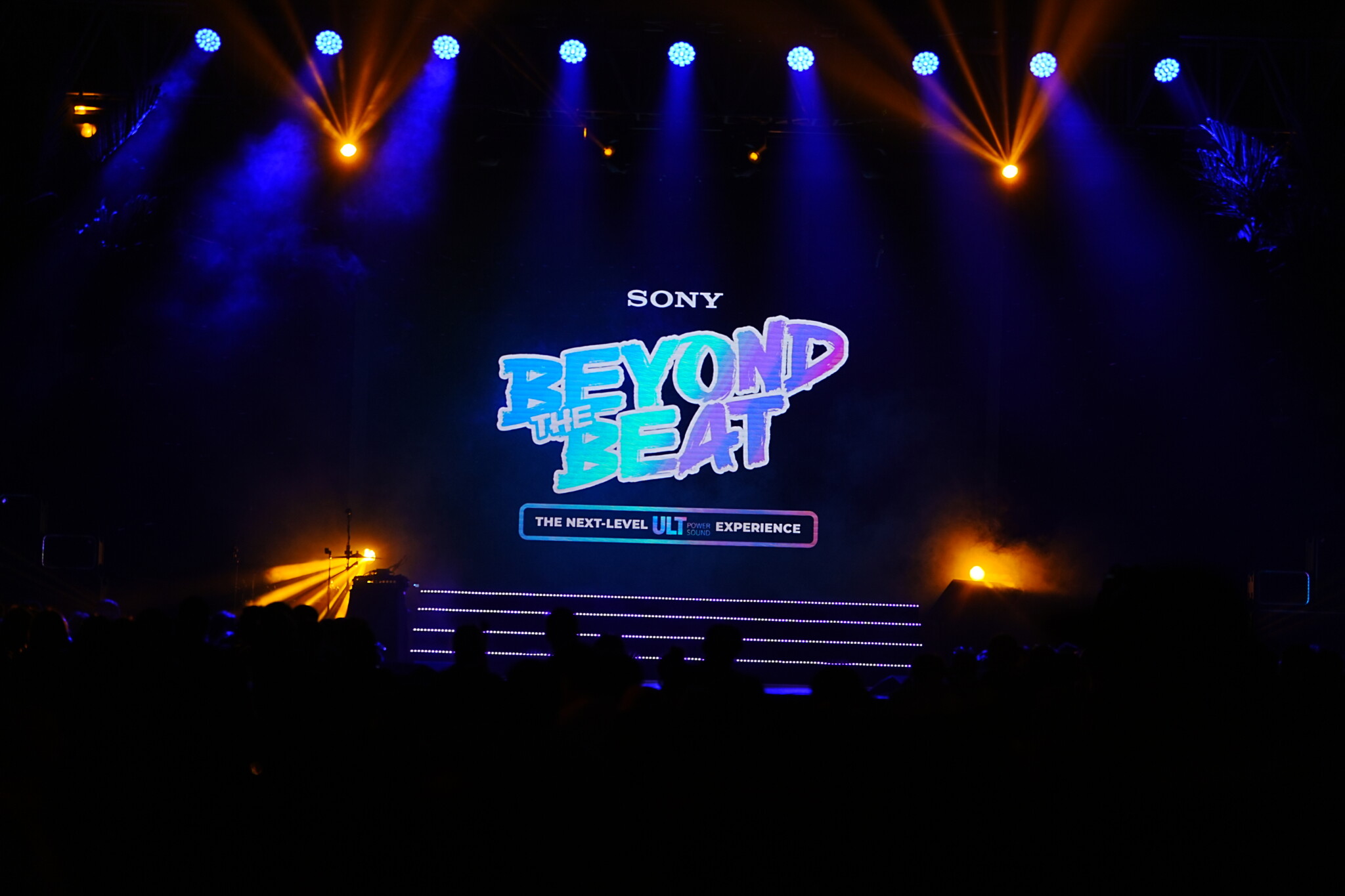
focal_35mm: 81
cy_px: 448
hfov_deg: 25.1
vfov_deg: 16.9
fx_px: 3026
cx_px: 672
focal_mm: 81
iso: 320
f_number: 2.2
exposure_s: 1/800
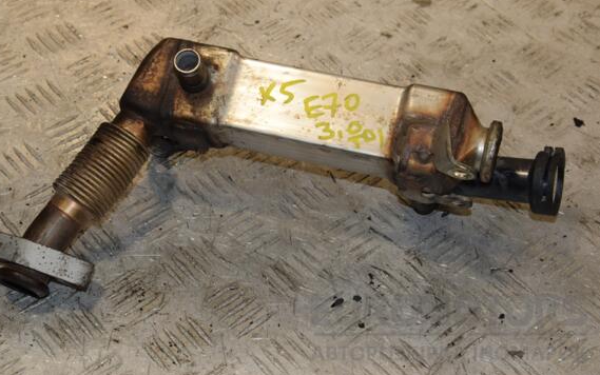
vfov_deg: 18.0
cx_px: 291
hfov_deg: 28.4
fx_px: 1186
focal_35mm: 73
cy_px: 170
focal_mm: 45
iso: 800
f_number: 9
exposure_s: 1/200
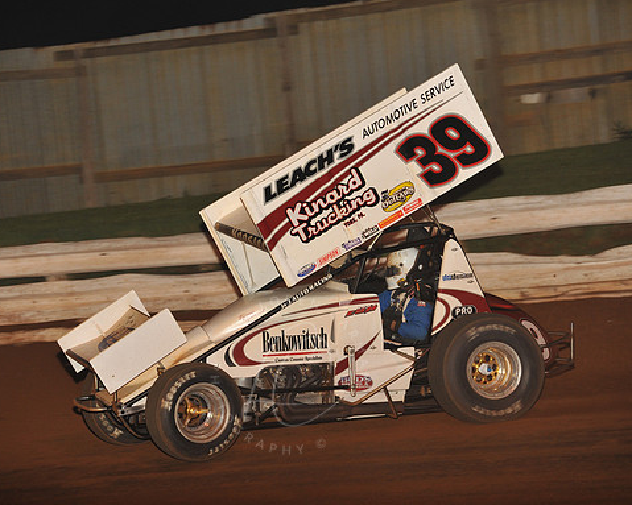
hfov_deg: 9.2
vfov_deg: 7.4
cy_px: 253
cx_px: 289
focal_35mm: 210
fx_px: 3927
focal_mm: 185
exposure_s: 1/320
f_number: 6.3
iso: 1000
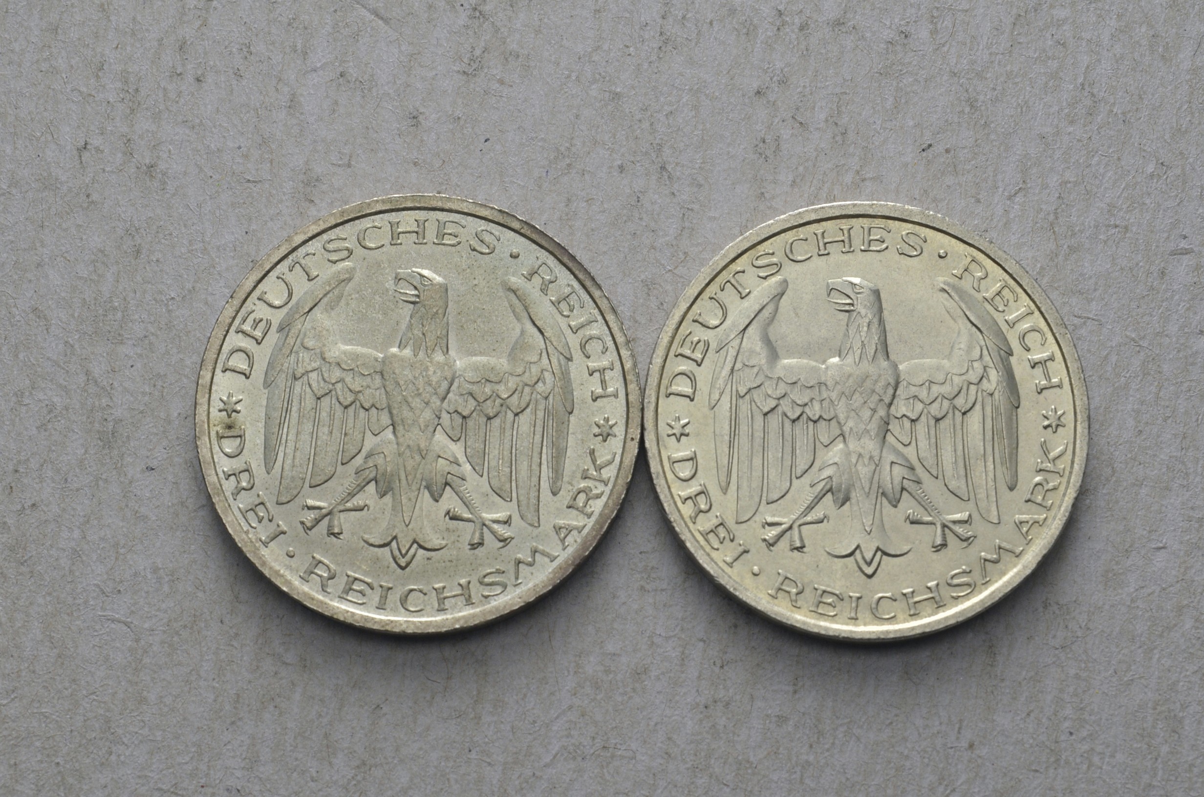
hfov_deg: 24.7
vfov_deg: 16.5
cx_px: 602
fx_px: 2753
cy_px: 398
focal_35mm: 82
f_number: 14
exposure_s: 1/250
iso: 400
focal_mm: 55
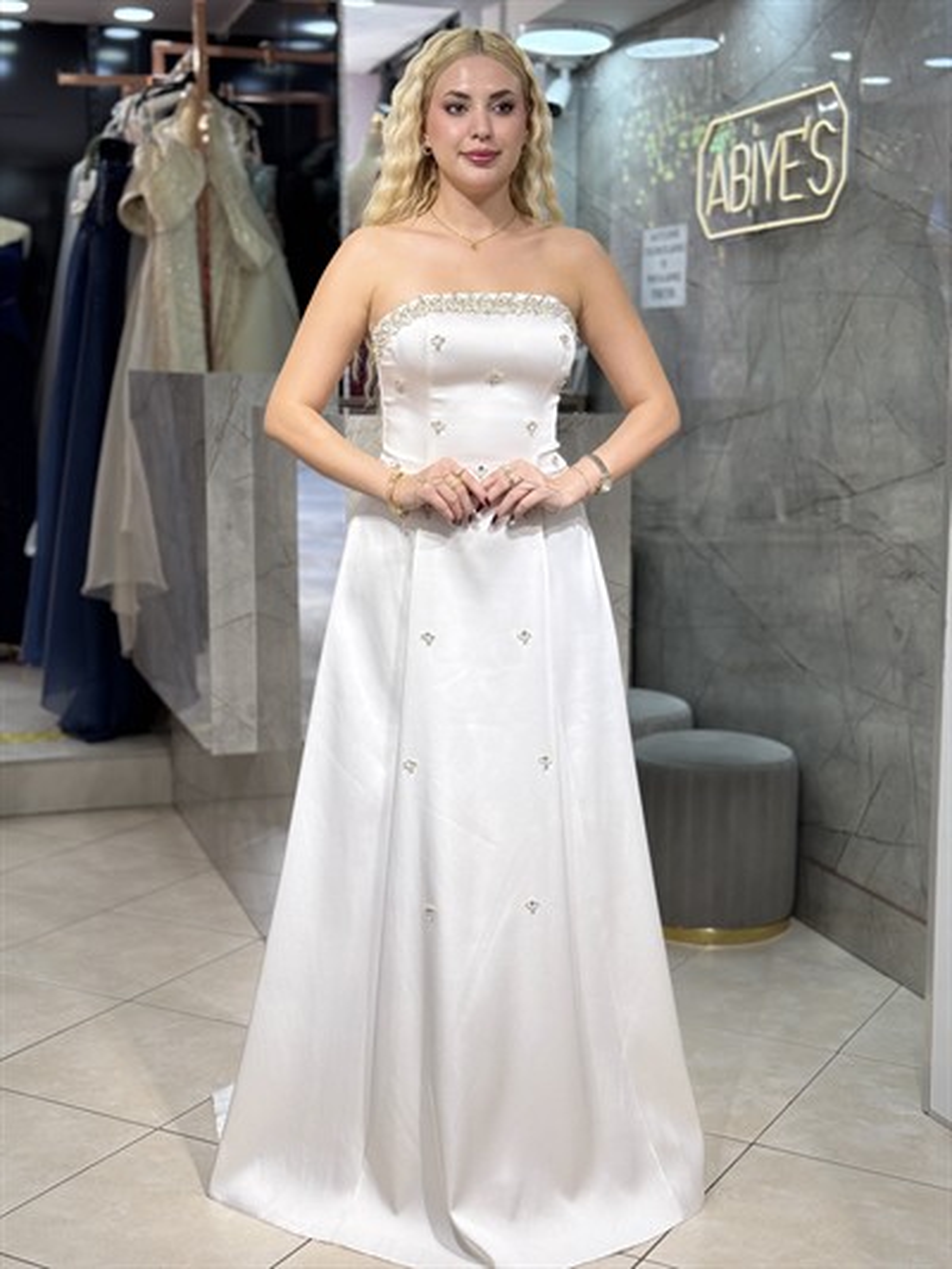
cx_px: 476
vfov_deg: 39.6
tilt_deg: -8.5
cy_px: 634
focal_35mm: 48
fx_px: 1759
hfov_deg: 30.3
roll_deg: -0.7
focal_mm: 6.76
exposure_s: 1/300
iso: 80
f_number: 1.78
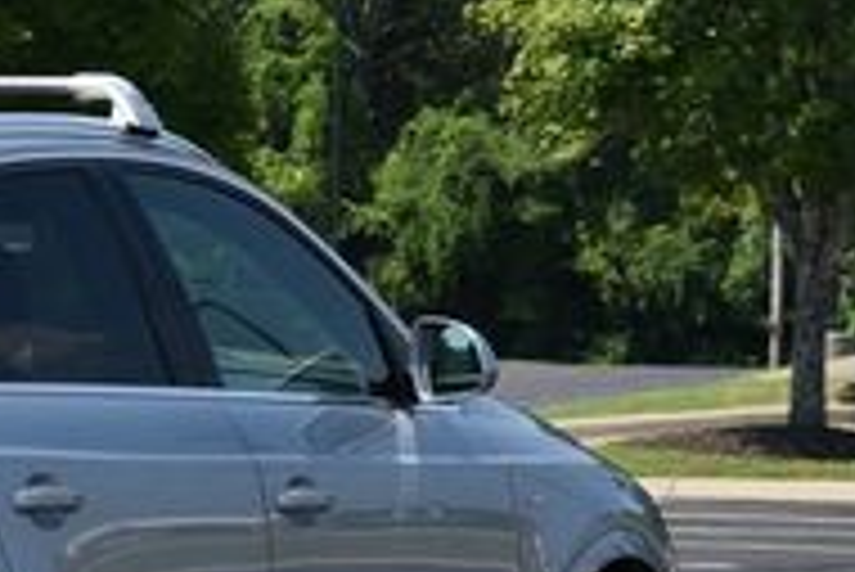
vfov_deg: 6.5
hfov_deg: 9.5
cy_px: 376
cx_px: -220
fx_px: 5039
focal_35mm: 212
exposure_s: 1/320
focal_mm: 42
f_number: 9
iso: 100
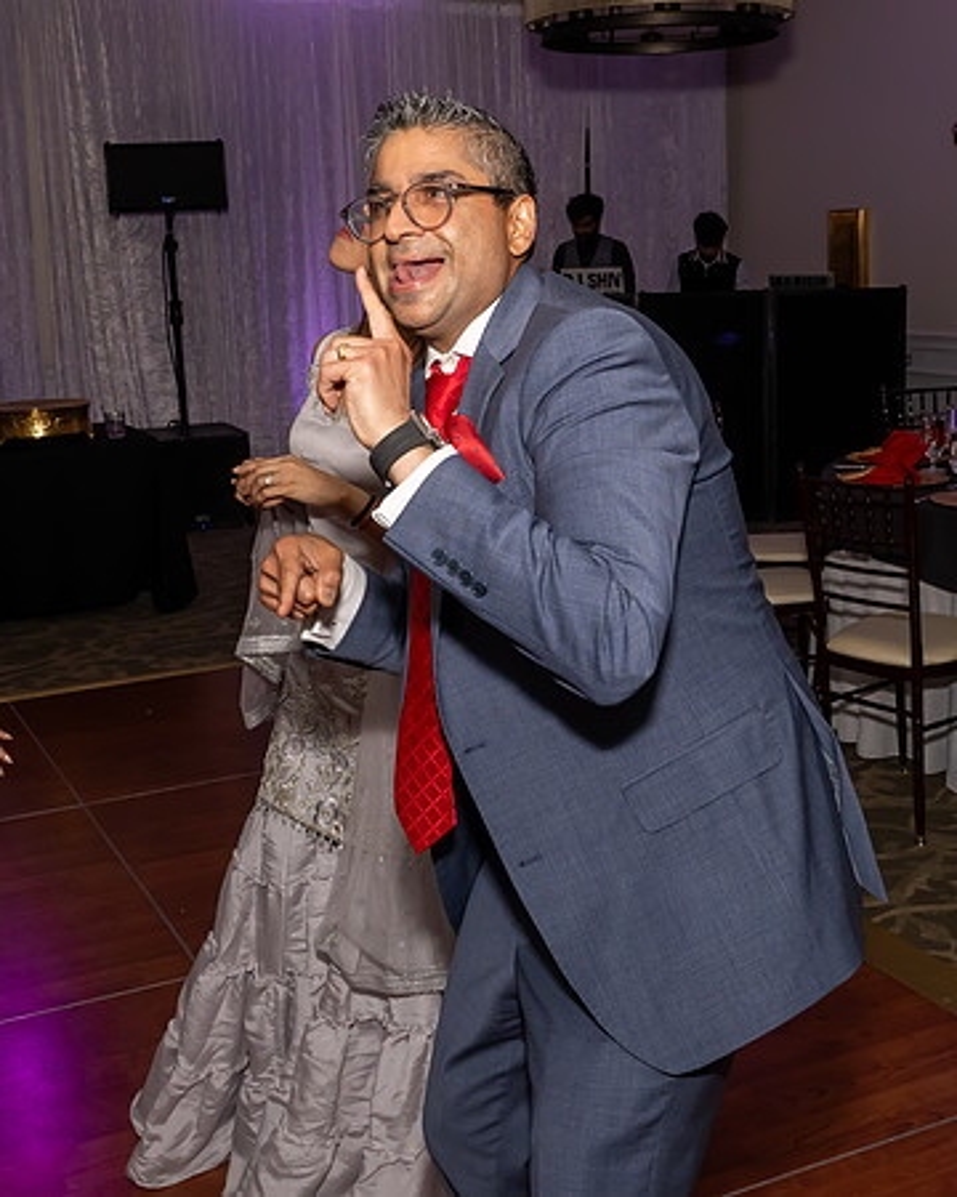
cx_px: 550
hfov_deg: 34.8
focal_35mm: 43
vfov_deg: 42.7
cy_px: 501
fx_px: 1526
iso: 640
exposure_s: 1/250
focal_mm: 17
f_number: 8
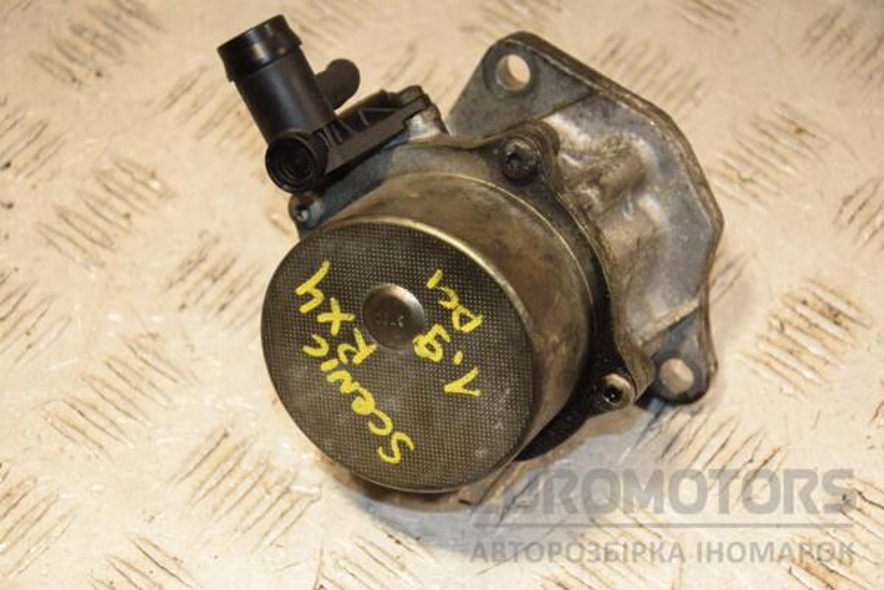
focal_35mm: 105
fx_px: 2578
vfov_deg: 13.0
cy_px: 295
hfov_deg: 19.5
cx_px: 442
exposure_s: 1/200
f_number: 5.6
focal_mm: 70
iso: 800
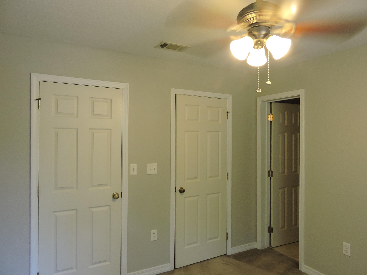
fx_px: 254
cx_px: 184
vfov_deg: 56.8
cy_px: 138
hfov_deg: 71.6
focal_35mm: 24
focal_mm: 4.3
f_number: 3.3
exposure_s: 1/30
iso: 320
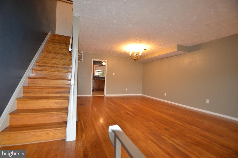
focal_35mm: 15
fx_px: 99
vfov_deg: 77.1
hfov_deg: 100.5
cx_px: 119
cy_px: 79
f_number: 3.5
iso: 800
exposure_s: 1/60
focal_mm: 10
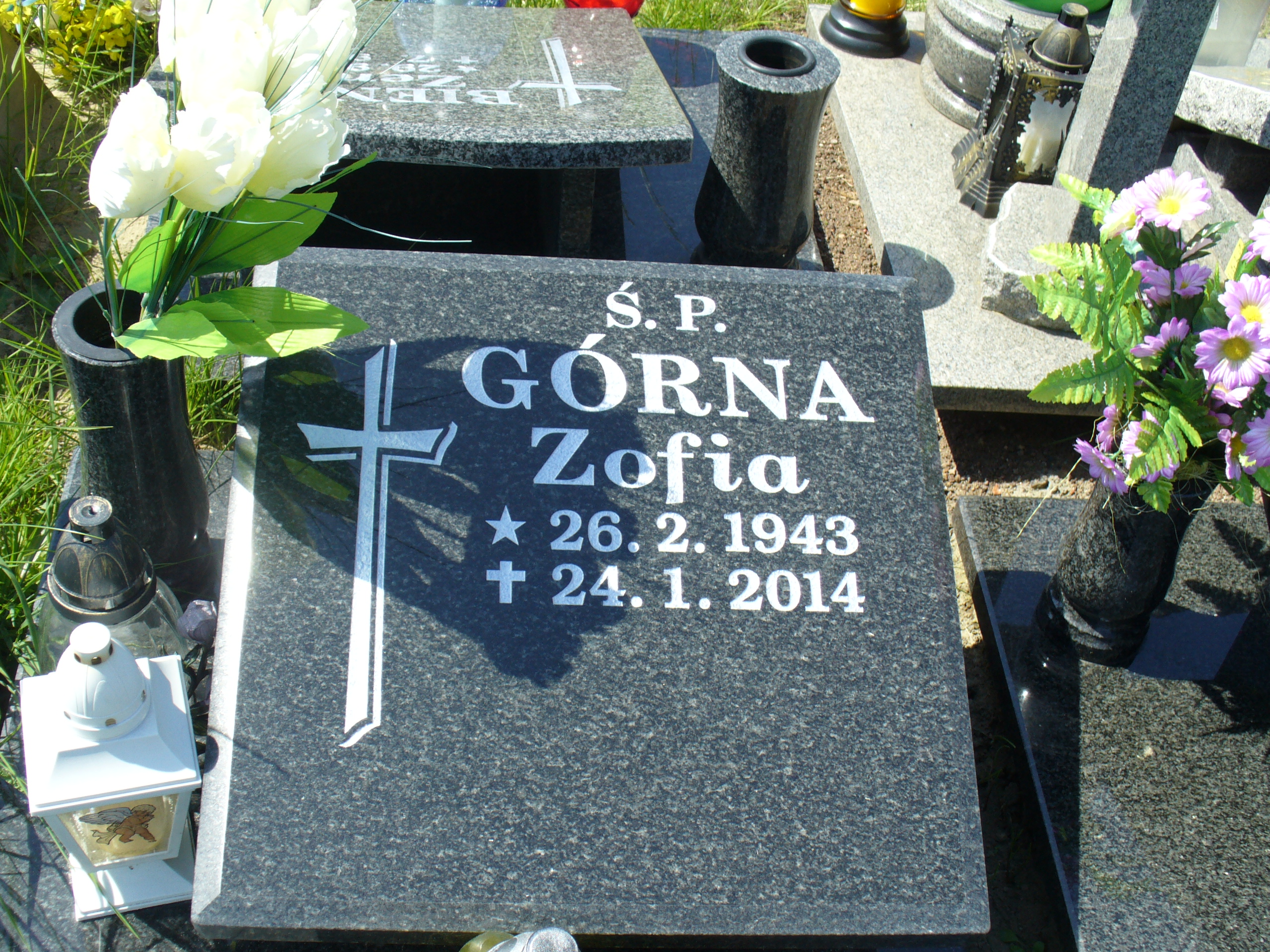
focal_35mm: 42
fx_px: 1541
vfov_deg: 34.3
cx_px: 635
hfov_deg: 44.8
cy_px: 476
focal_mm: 7
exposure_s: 1/160
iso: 80
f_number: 5.8
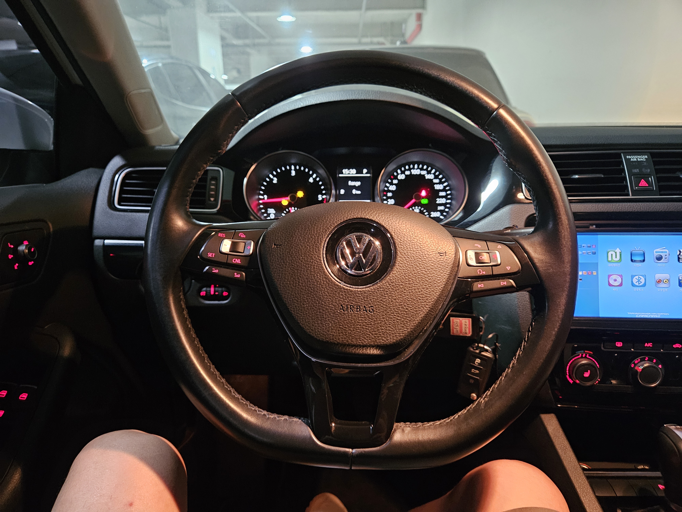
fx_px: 453
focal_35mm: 23
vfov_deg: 58.9
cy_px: 256
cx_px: 341
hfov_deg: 73.9
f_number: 1.8
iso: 1000
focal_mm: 5.4
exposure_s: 1/24
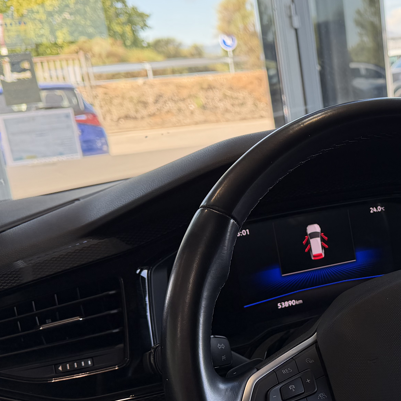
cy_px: 257
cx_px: 395
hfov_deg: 30.6
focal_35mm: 52
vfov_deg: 32.6
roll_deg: +5.4
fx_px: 682
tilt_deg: -15.4
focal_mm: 6.76
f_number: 1.78
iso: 80
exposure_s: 1/260
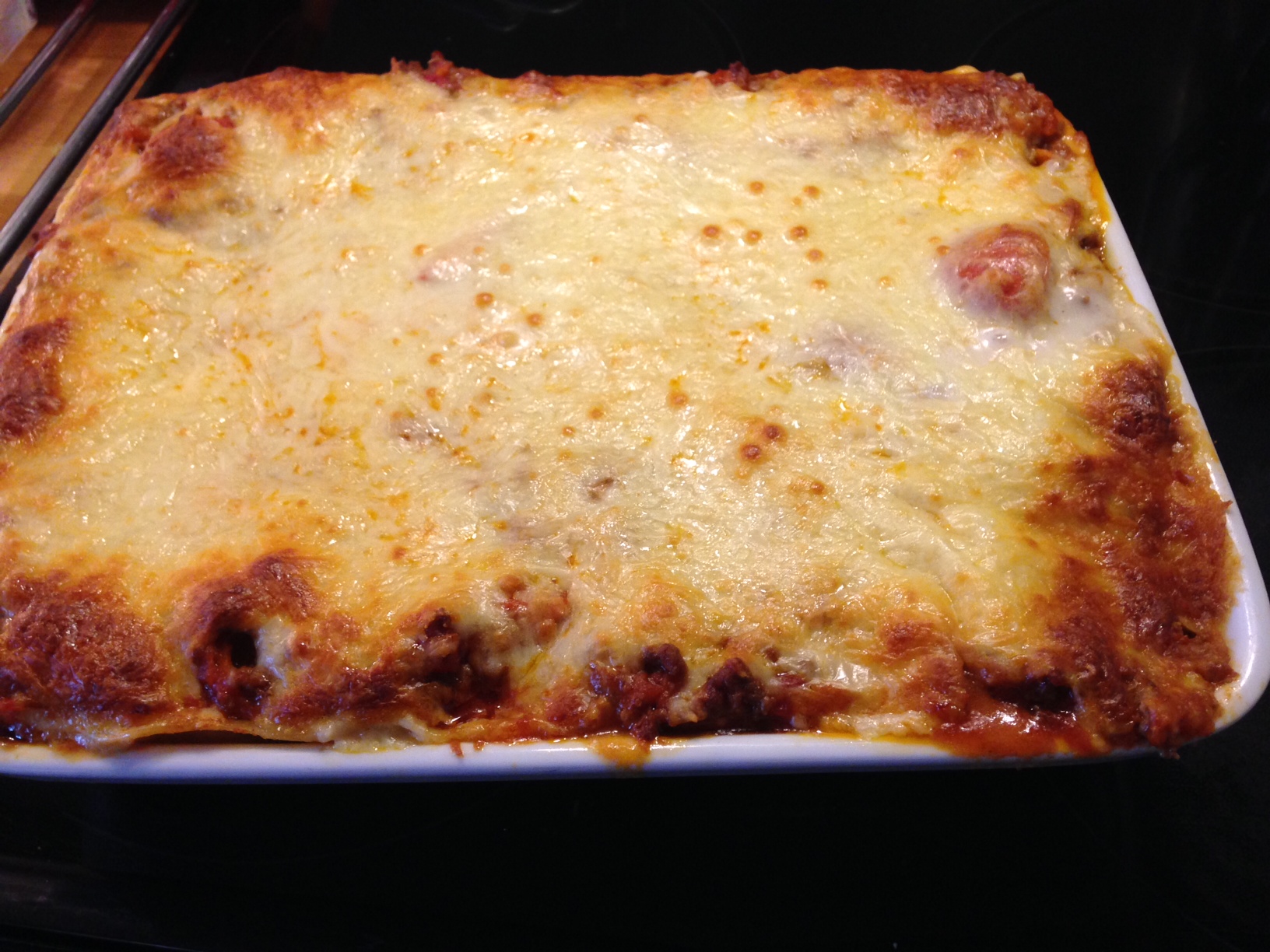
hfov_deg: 55.4
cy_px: 476
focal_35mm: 33
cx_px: 635
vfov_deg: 42.9
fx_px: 1211
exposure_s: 1/20
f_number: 2.4
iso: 160
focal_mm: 4.12
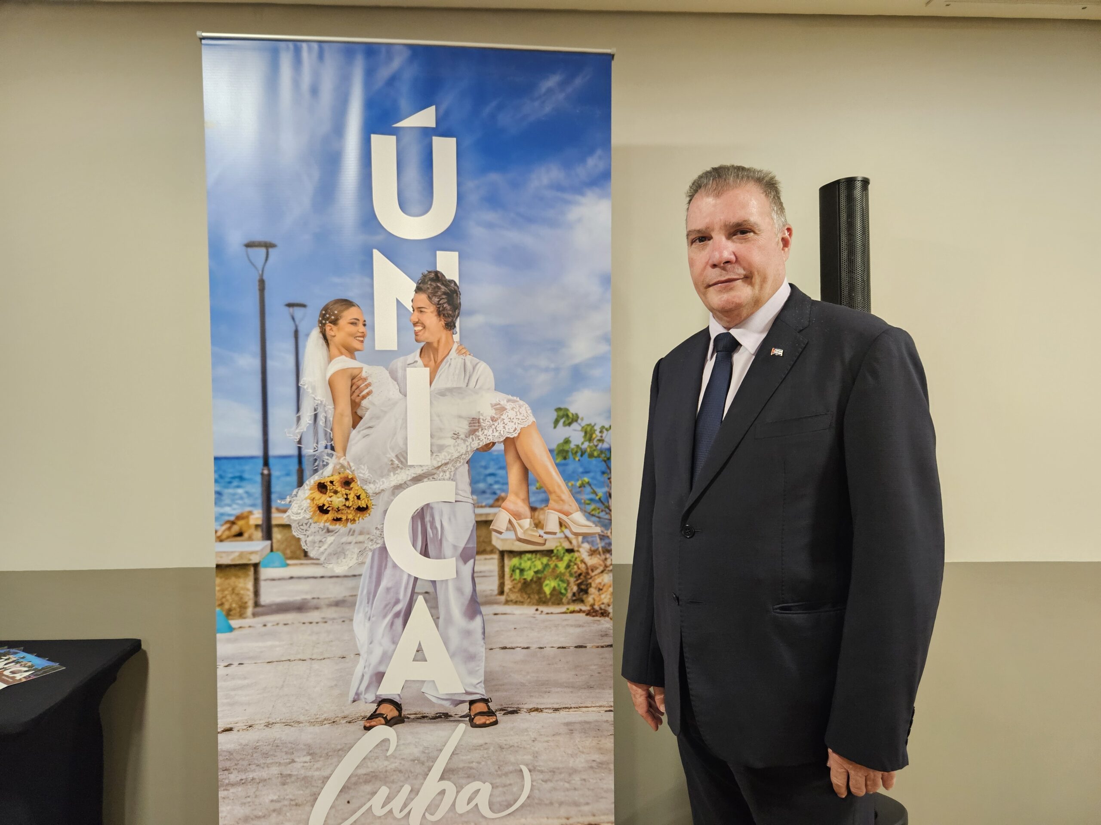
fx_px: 732
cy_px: 412
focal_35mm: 23
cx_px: 550
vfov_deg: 58.9
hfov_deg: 73.9
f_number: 1.8
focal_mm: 5.4
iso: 1000
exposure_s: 1/120
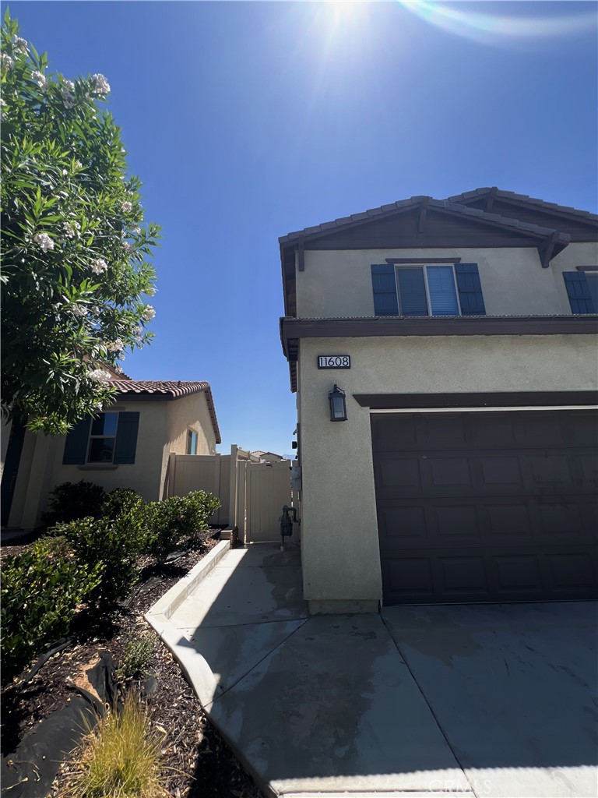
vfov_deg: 106.2
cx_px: 299
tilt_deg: +13.9
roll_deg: +0.8
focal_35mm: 13
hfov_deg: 89.9
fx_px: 299
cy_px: 399
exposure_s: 1/1508
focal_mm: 1.57
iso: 32
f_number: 1.8
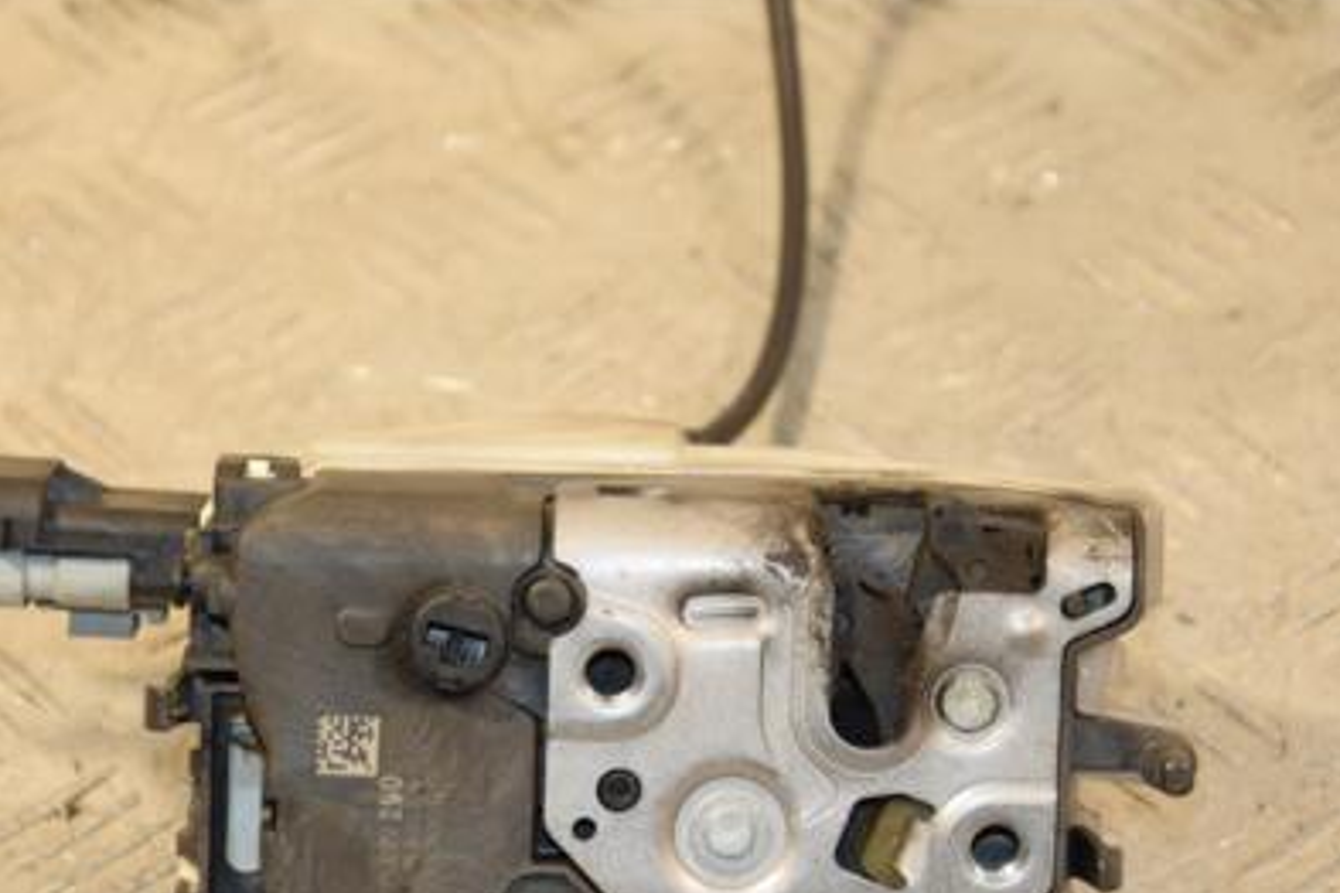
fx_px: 5620
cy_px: 559
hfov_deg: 13.6
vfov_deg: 9.1
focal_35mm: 151
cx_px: 689
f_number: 5.3
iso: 800
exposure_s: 1/125
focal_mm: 66
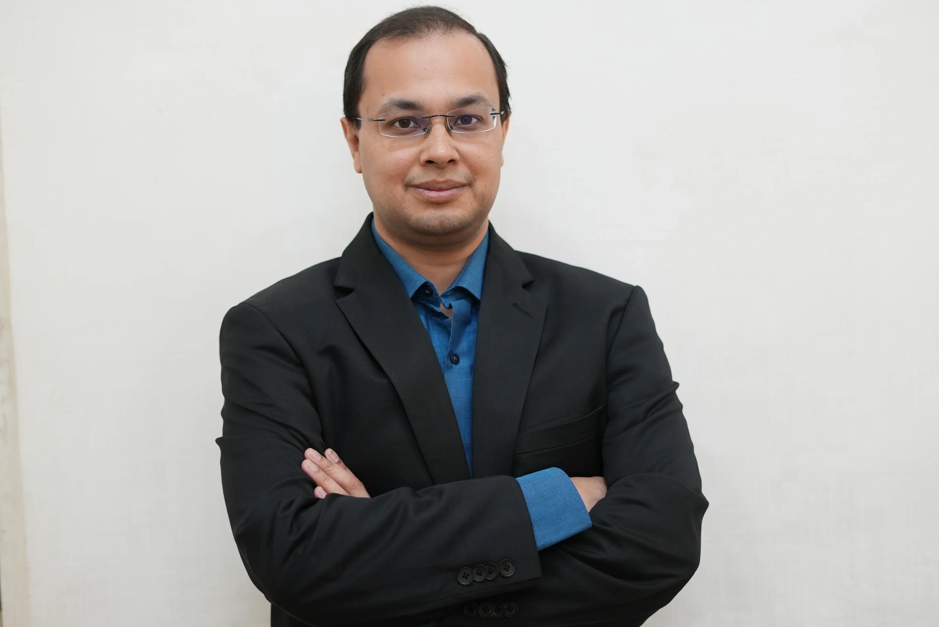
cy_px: 322
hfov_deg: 36.2
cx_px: 480
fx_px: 1436
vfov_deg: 24.7
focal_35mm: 55
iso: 500
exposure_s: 1/125
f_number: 2.5
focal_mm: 50
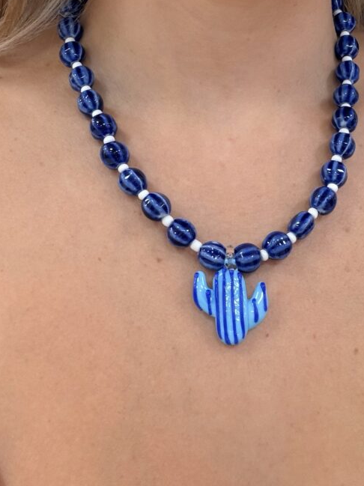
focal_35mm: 37
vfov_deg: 50.2
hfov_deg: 38.5
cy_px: 246
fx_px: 519
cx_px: 209
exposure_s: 1/50
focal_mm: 2.71
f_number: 1.9
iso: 80
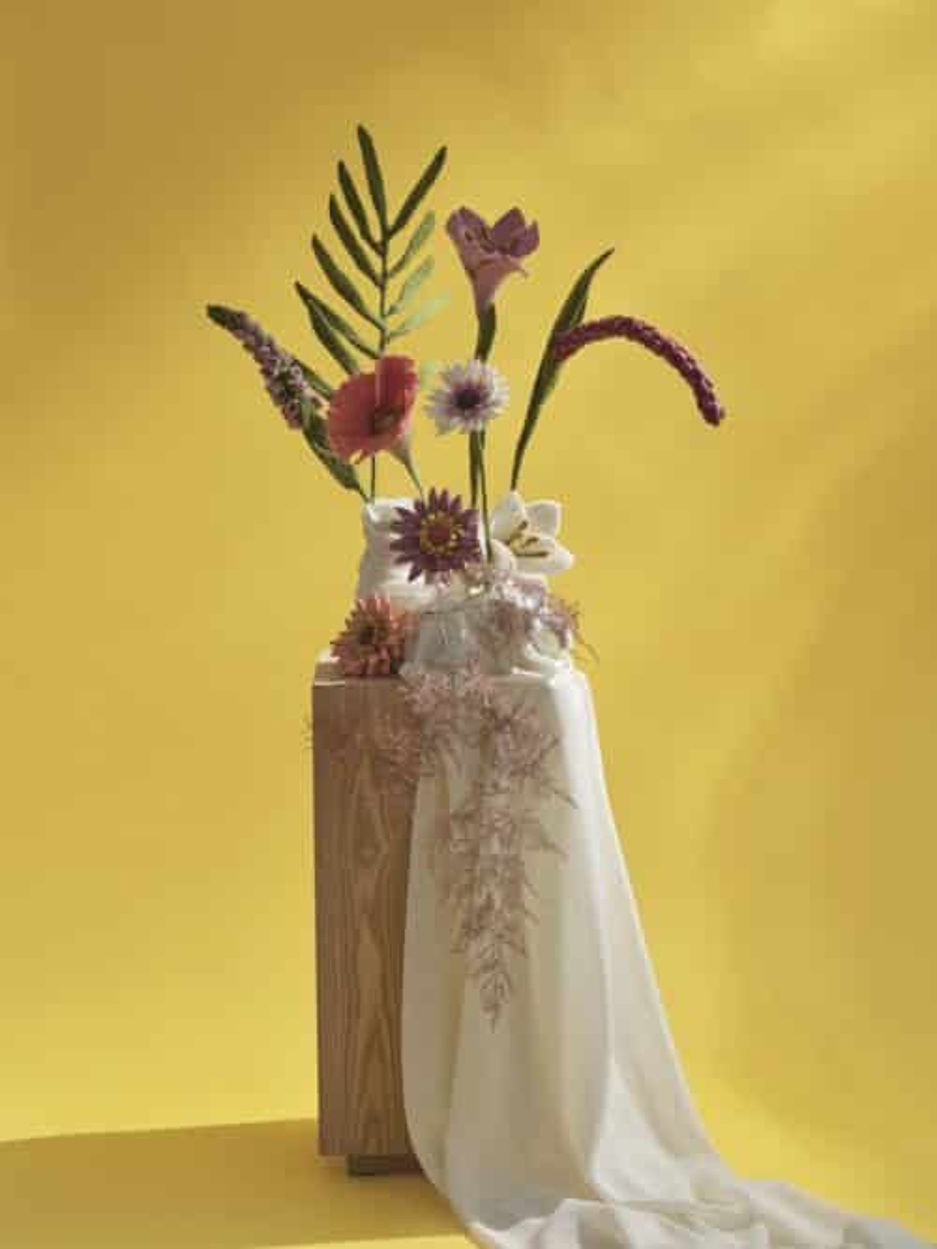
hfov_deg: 17.0
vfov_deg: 22.5
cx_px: 468
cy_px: 624
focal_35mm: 87
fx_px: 3141
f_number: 8
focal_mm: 110
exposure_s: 1.3
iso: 500
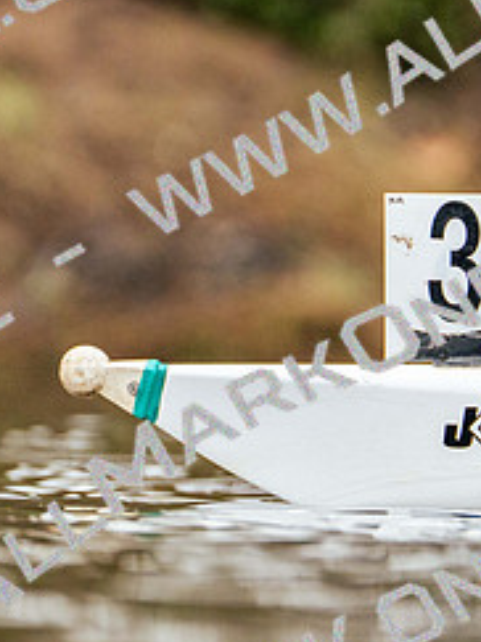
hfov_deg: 1.1
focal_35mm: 1379
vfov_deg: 1.4
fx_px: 25571
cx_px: 455
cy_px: 242
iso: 3200
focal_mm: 600
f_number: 6.3
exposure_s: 1/2000
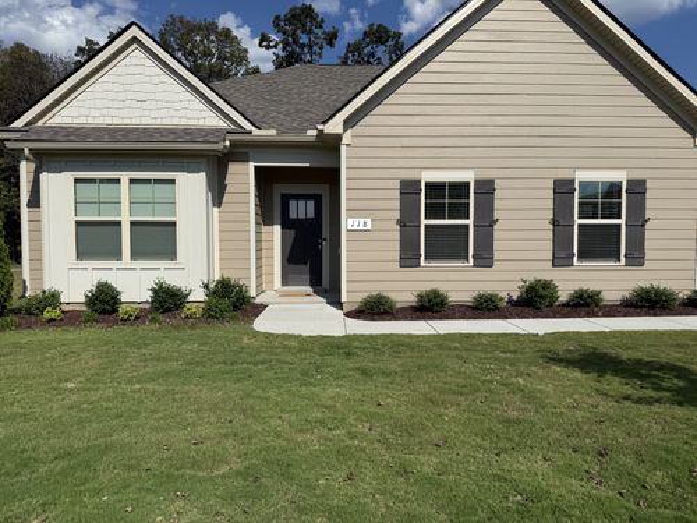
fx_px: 483
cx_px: 348
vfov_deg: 56.8
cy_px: 262
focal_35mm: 24
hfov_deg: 71.6
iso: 80
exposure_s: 1/10309
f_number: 1.78
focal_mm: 6.76
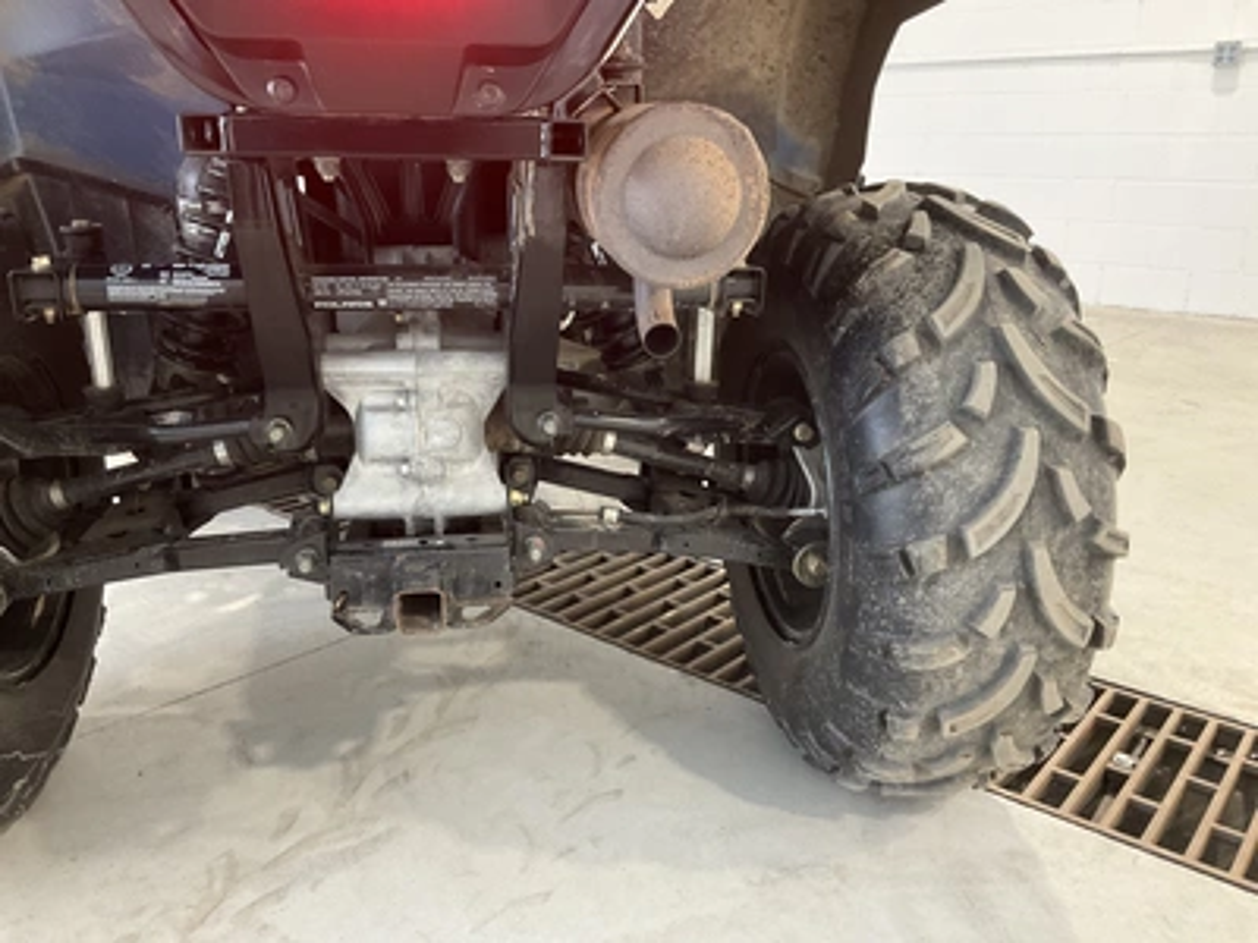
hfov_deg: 61.7
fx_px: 1054
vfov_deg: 48.2
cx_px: 629
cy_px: 472
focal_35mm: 29
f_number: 1.8
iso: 125
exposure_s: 1/47
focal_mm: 3
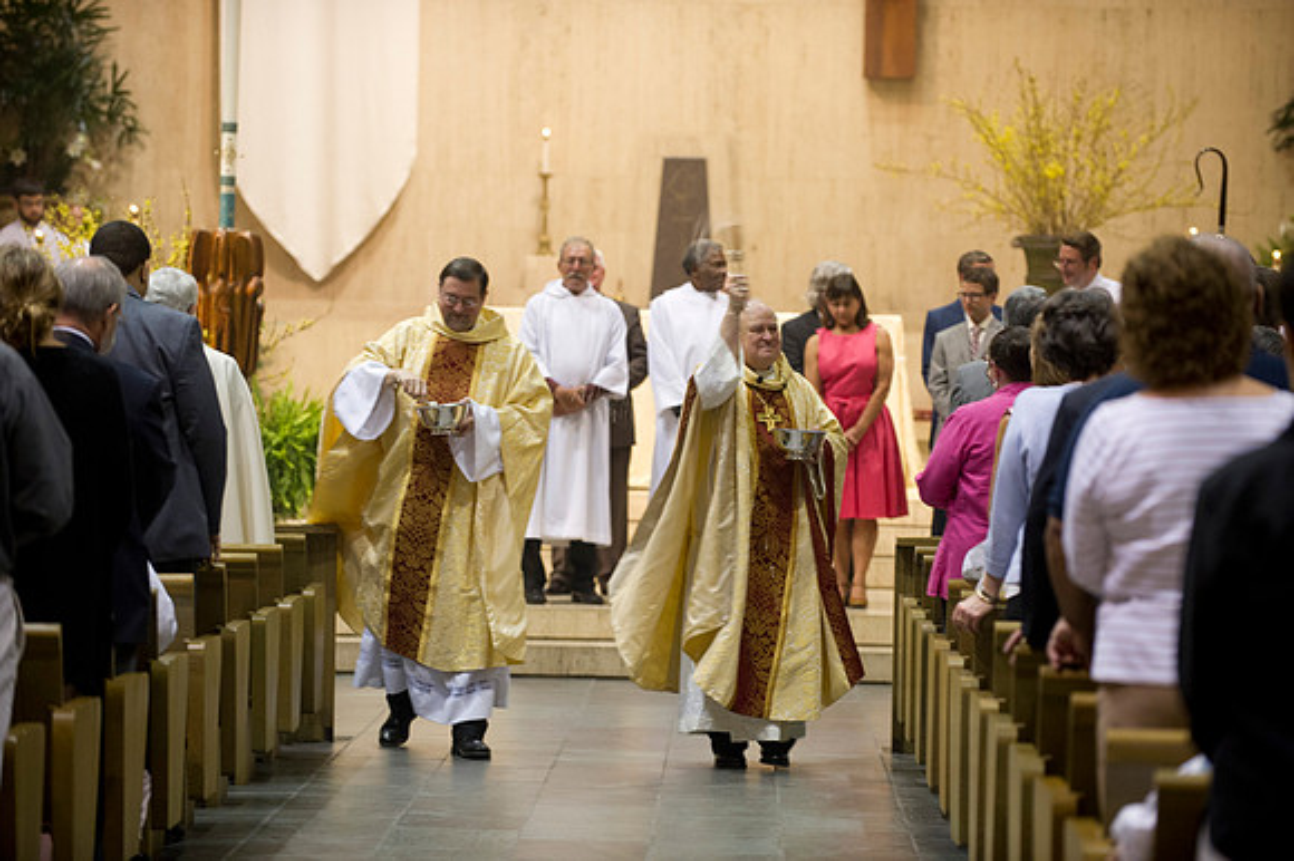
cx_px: 647
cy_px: 430
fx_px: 4670
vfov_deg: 10.5
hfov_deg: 15.8
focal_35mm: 130
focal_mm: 130
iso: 1600
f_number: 2.8
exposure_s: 1/80
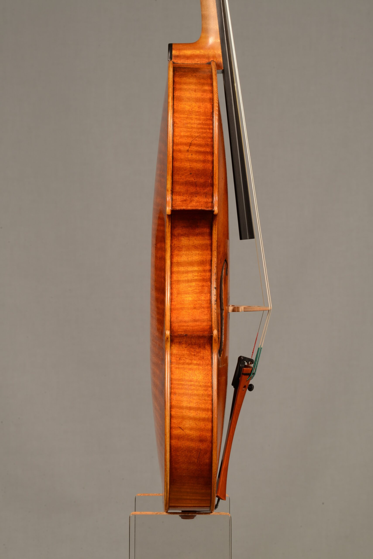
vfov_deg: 19.4
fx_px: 1630
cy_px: 280
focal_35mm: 105
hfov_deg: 13.1
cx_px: 186
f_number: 22
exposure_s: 1/1.3
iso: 100
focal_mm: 105
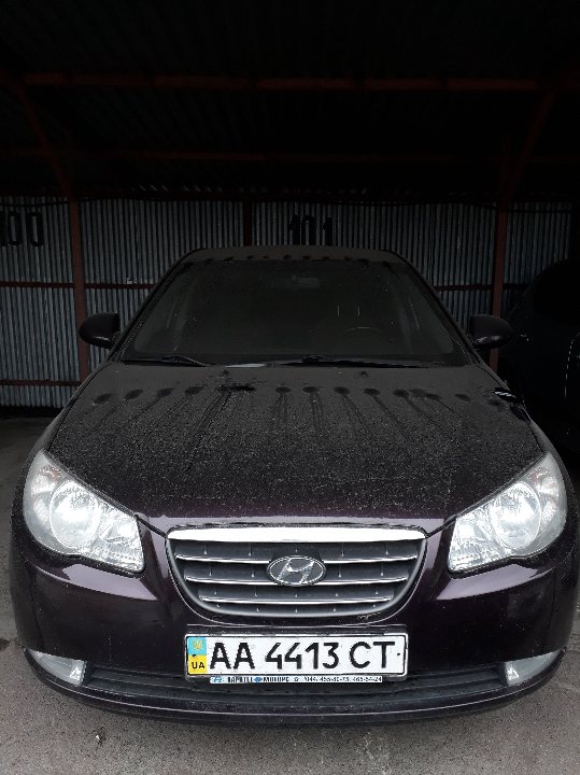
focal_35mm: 27
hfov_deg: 51.3
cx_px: 290
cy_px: 388
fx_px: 604
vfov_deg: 65.4
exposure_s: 1/100
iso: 64
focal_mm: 3.6
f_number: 1.9
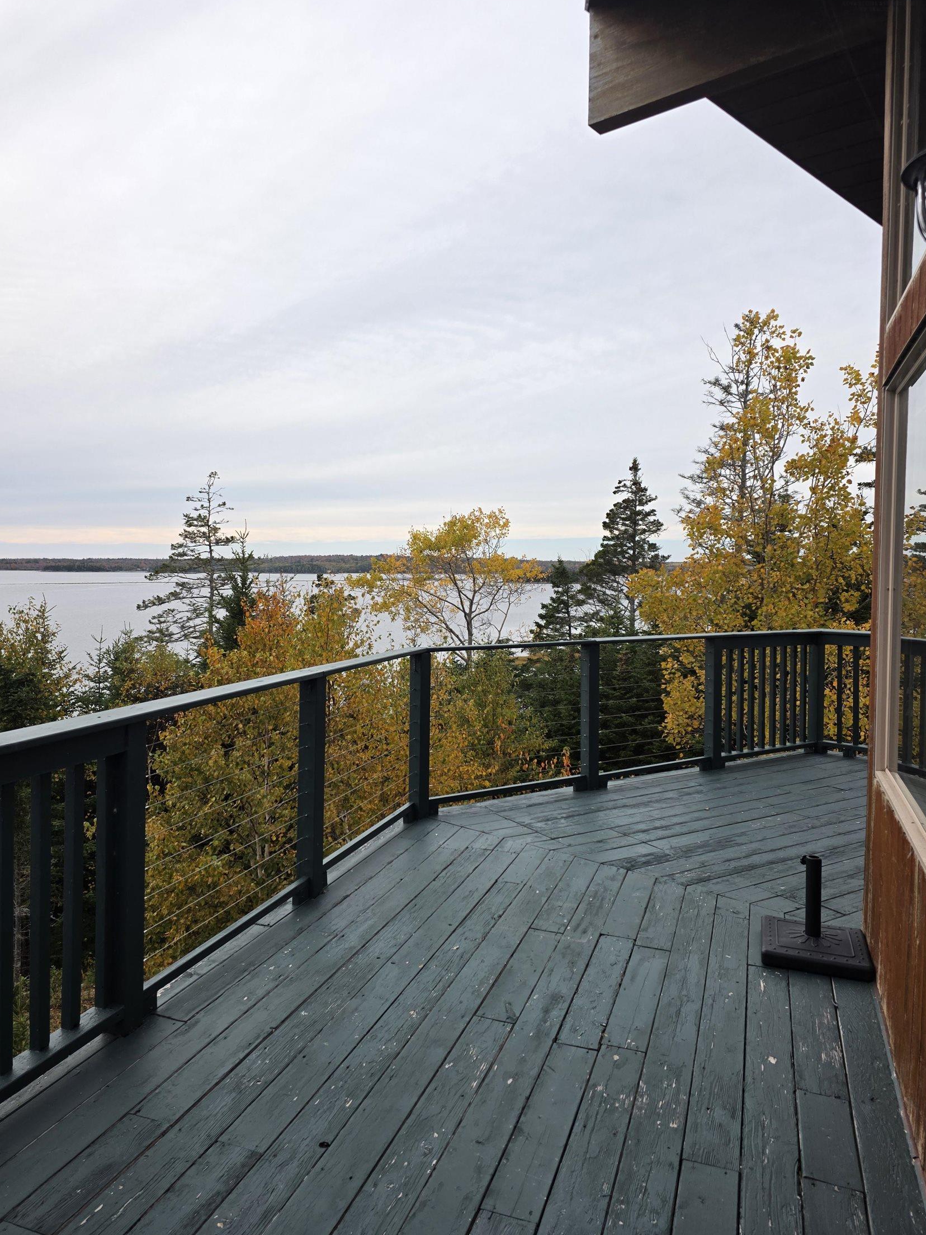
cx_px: 447
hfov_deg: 56.8
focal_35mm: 24
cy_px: 601
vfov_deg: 71.6
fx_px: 856
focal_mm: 6.3
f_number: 1.7
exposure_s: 1/2365
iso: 80
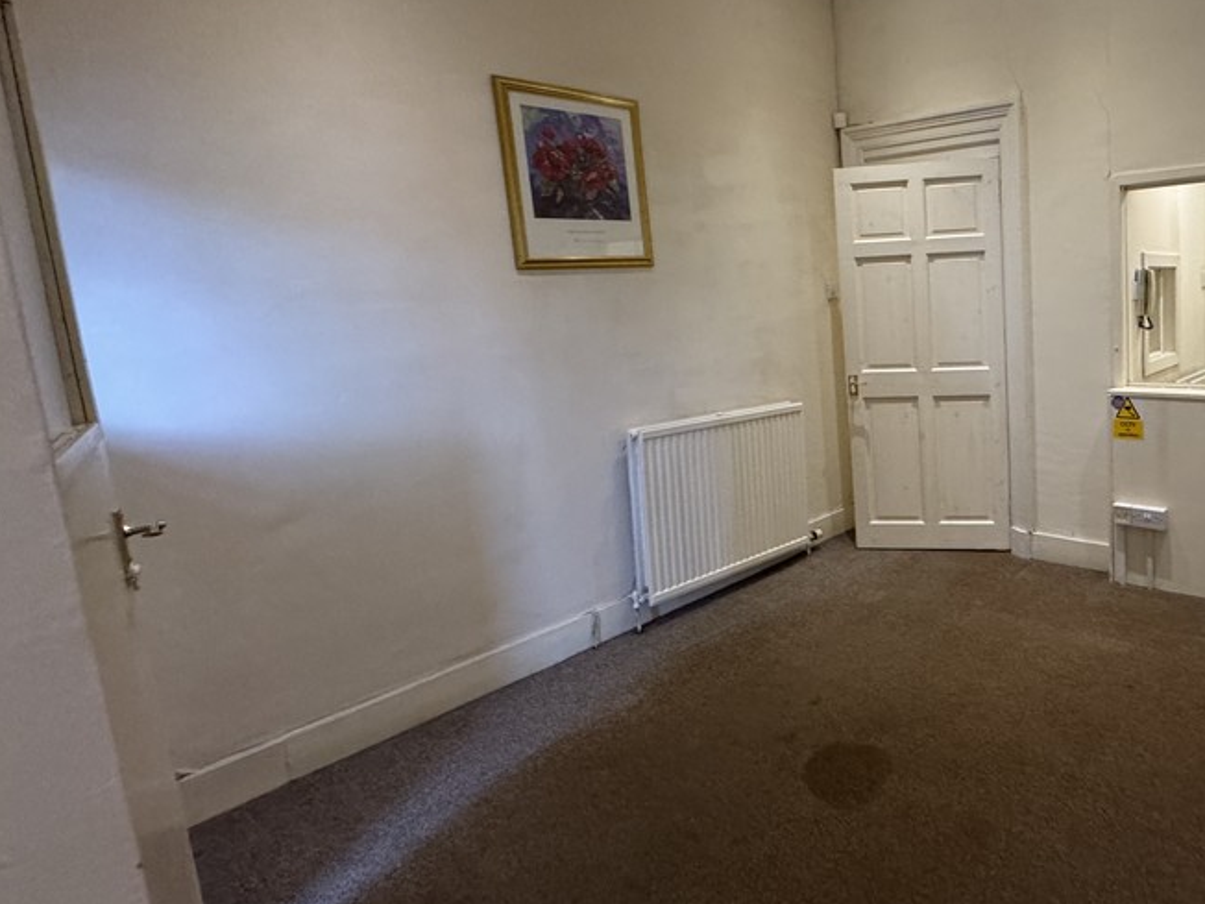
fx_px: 766
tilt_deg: -5.8
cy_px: 388
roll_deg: +2.4
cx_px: 941
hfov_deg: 69.9
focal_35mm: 22
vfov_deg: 60.8
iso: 320
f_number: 2.2
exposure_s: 1/77
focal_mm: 2.22
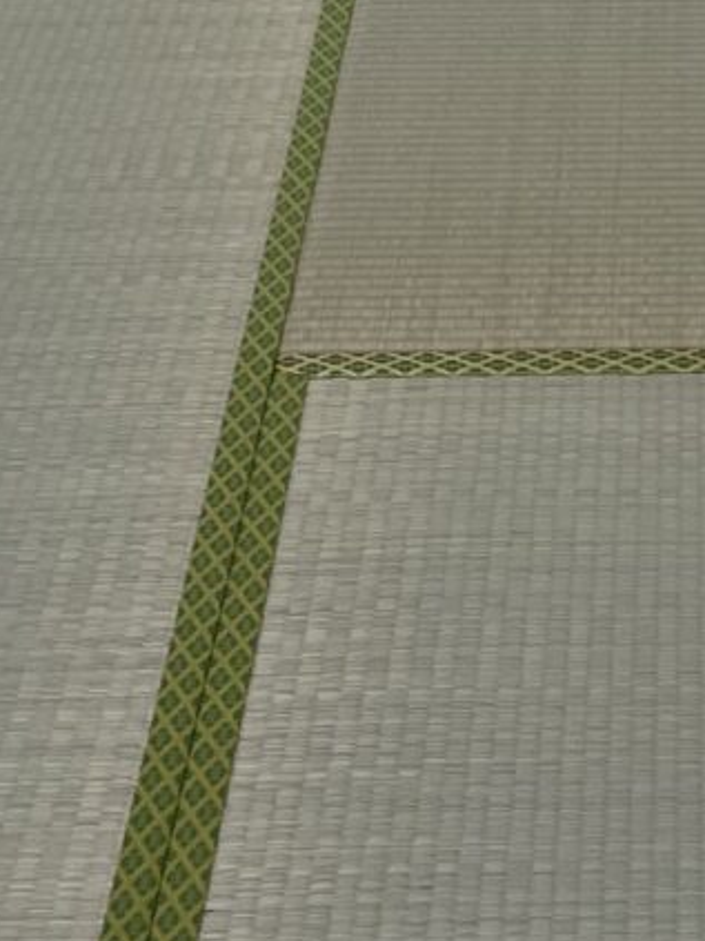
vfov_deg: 15.0
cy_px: -632
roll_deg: +0.1
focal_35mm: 118
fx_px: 3206
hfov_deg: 12.3
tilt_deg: -16.3
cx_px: 765
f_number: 1.6
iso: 100
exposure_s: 1/121
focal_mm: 4.2
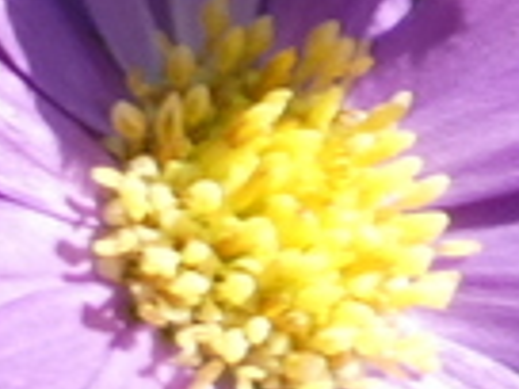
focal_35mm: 2508
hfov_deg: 0.8
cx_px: 147
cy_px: -286
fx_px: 37603
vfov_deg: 0.6
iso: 100
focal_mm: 71.7
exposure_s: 1/80
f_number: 5.6
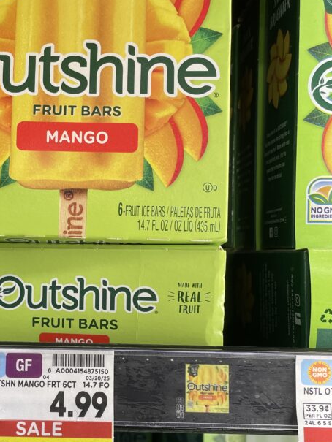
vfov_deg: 42.7
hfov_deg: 31.9
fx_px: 562
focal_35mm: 44
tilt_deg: -1.8
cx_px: 58
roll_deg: -0.7
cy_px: 264
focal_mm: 4.2
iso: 80
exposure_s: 1/120
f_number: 1.6
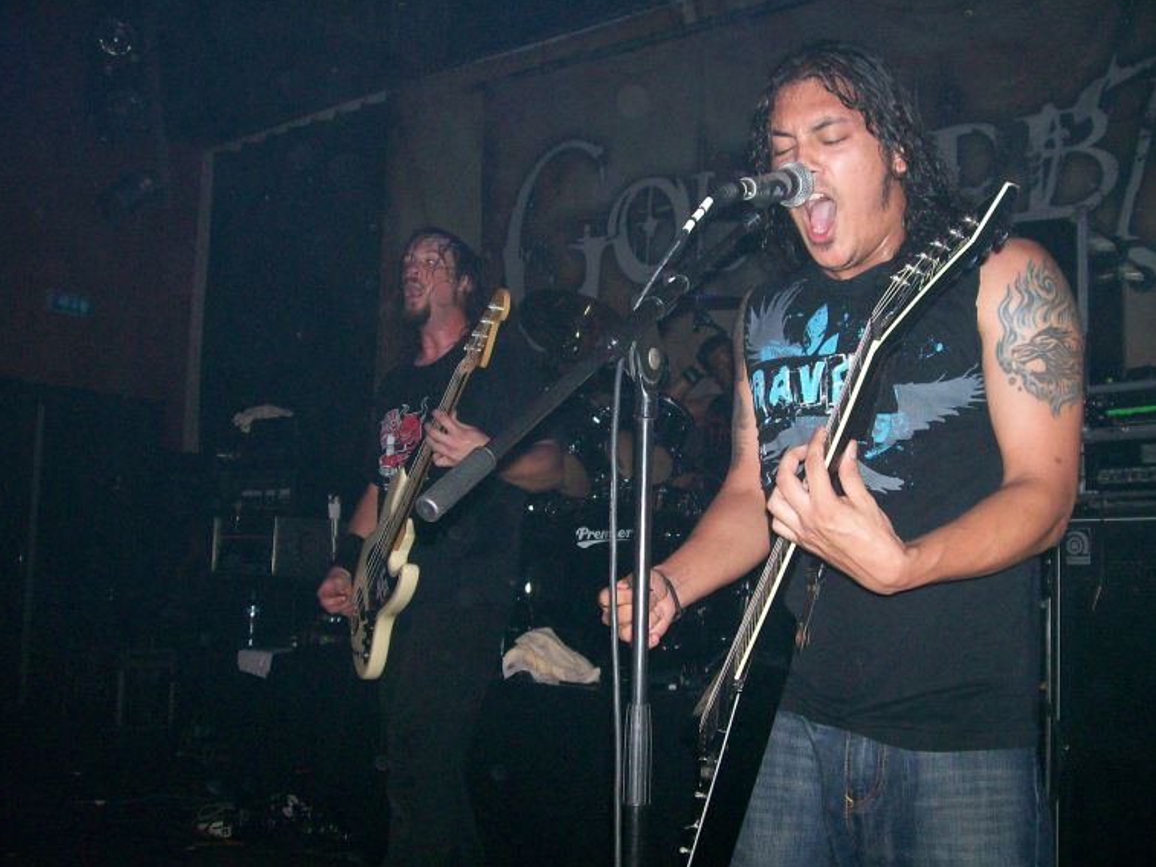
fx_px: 1269
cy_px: 447
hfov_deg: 49.0
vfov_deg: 37.7
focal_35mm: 38
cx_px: 559
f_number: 2.7
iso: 140
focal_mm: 6
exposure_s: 1/64
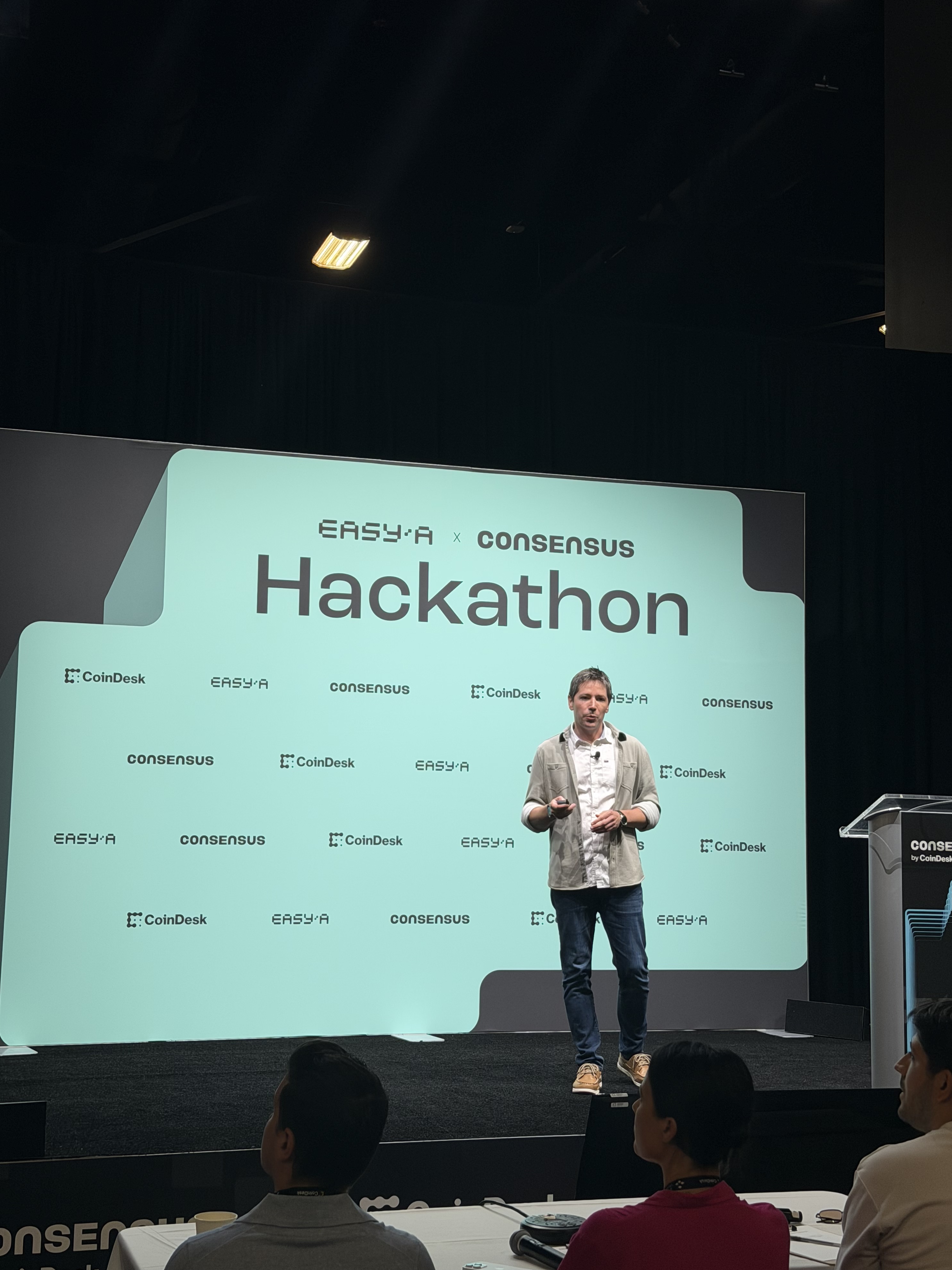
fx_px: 1797
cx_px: 470
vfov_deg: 38.9
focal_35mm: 49
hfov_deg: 29.7
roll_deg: -1.0
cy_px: 623
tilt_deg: +6.0
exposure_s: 1/120
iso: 64
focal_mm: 6.76
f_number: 1.78
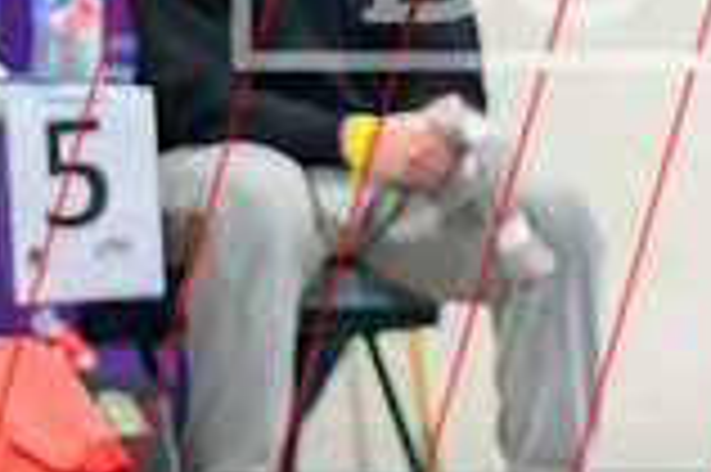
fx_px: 9924
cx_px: 896
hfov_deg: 4.1
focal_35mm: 503
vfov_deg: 2.7
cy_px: -46
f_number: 2.8
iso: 8000
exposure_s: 1/640
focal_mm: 110
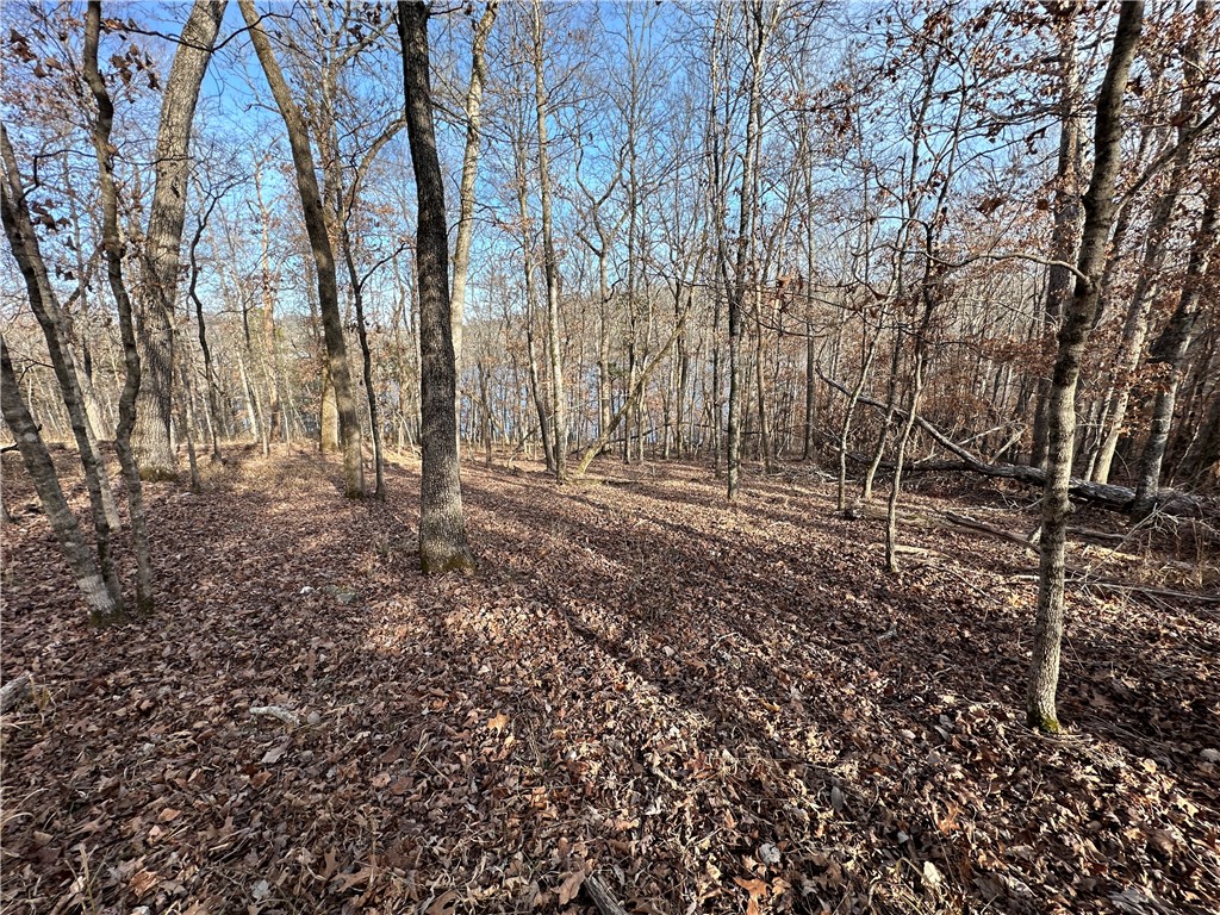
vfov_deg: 85.7
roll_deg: +2.7
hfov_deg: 102.1
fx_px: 493
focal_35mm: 14
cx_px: 610
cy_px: 458
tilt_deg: -16.2
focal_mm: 2.22
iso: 40
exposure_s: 1/390
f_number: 2.2
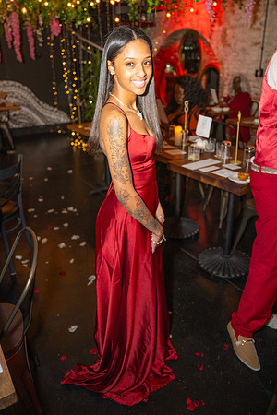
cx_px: 138
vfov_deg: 61.1
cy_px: 208
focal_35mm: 30
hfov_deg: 43.0
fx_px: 352
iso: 1600
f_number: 2.8
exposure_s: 1/200
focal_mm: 30.5
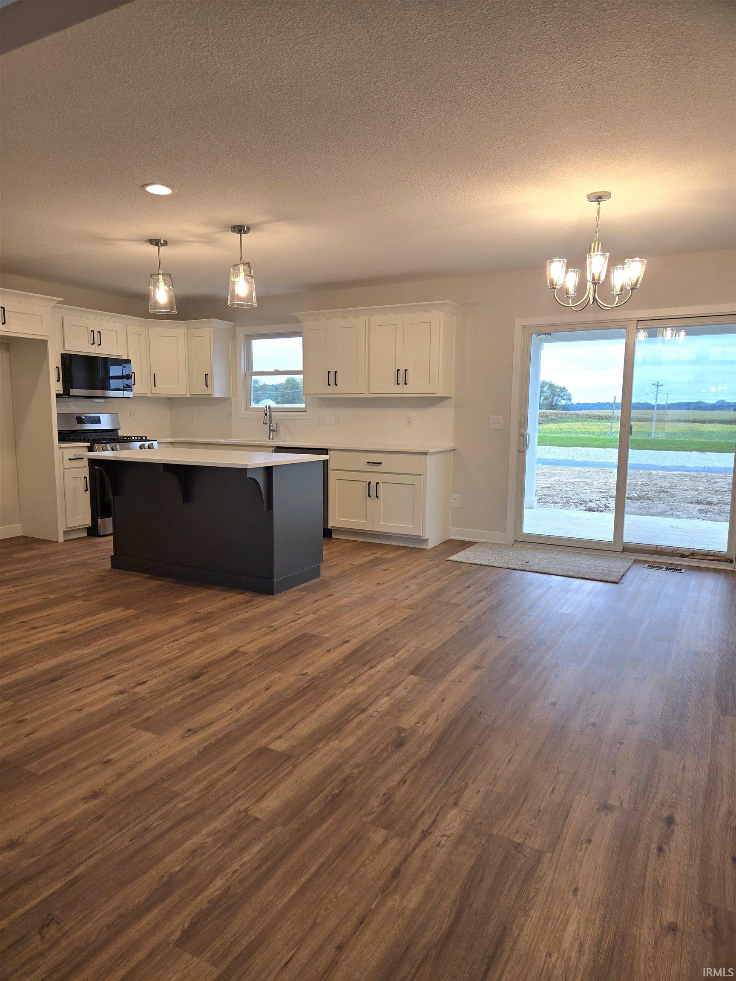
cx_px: 368
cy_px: 490
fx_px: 652
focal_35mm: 23
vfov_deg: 73.9
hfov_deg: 58.9
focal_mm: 5.4
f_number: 1.8
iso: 40
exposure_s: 1/120
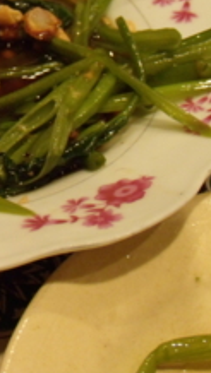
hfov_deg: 16.0
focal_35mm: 72
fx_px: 714
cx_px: -53
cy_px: 118
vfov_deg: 29.1
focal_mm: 6.4
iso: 400
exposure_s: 1/10
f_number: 3.6
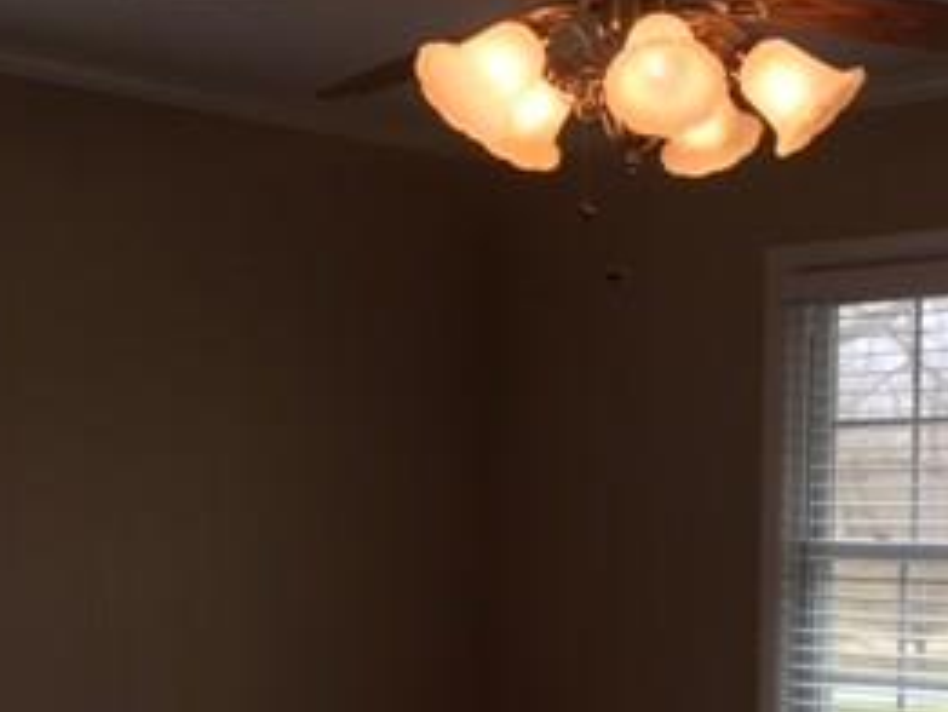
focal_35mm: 71
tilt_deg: -6.3
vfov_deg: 20.1
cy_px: 716
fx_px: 1945
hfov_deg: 27.3
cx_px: 607
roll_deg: -0.7
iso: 40
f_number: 2.2
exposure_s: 1/60
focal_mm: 4.15
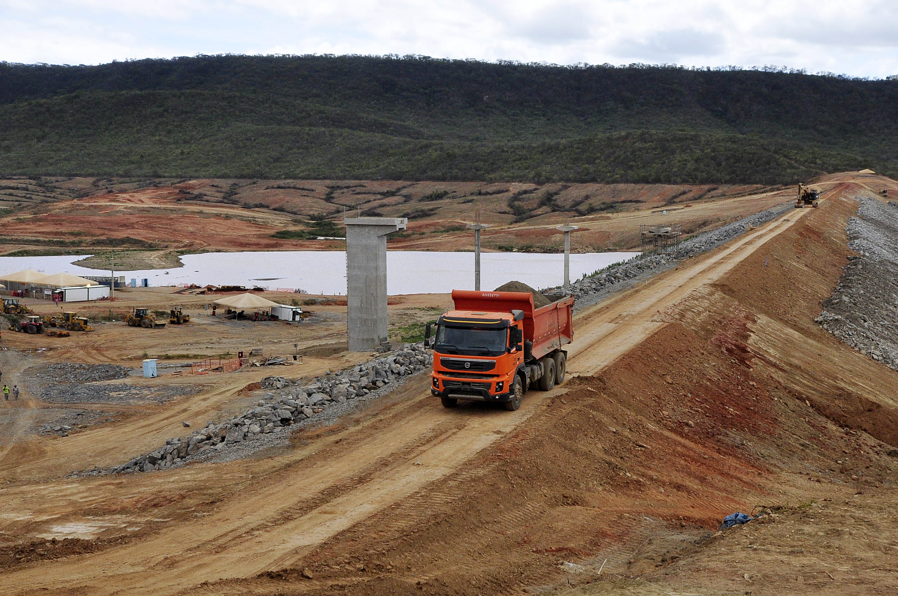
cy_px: 298
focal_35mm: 36
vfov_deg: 36.8
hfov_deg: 53.2
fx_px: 897
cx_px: 449
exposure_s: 1/500
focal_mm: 24
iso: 640
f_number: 11
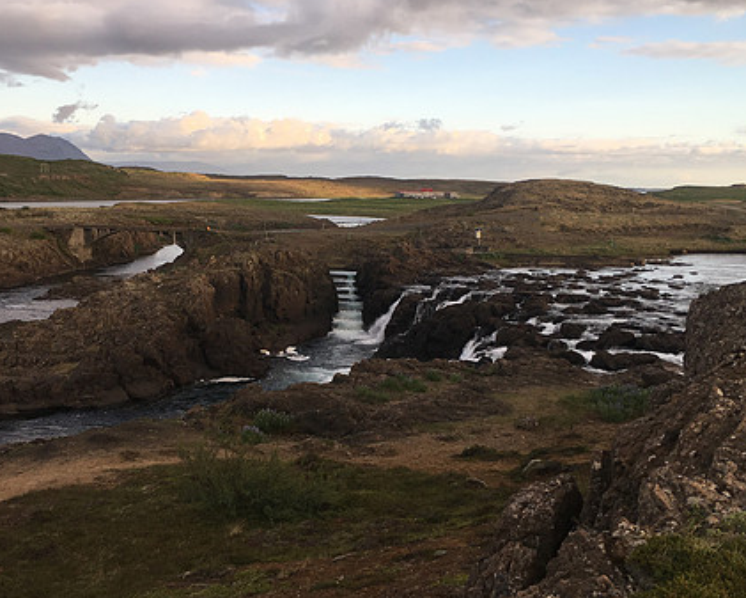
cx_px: 308
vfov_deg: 38.2
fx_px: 861
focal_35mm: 39
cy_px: 322
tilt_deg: -10.1
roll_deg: -1.0
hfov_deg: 46.6
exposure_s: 1/413
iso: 25
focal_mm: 4.15
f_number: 2.2
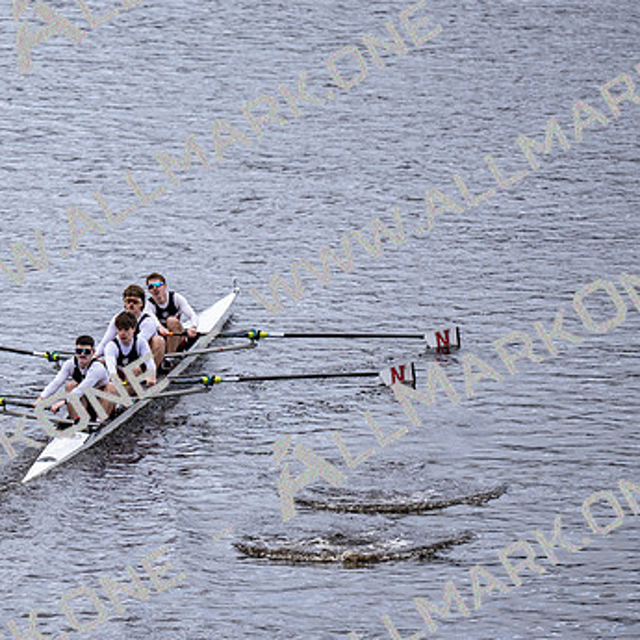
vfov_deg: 4.1
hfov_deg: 4.1
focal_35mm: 429
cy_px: 347
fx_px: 8974
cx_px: 113
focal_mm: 200
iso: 400
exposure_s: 1/2000
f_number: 2.8
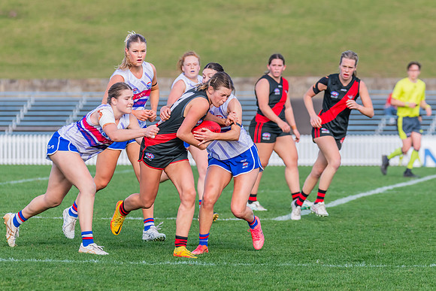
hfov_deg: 6.5
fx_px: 3863
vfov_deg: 4.3
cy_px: 127
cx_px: 200
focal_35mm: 319
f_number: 7.1
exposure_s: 1/1250
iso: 800
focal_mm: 250
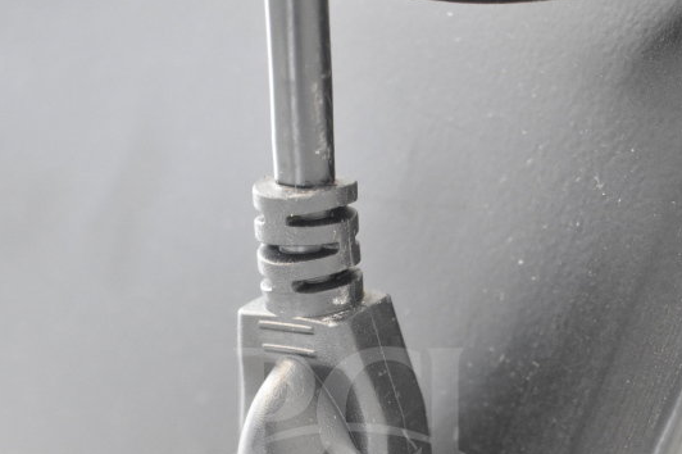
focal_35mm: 75
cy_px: 450
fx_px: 1417
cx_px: 347
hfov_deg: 27.1
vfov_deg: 17.8
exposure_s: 1/50
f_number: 4.2
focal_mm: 29
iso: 4000
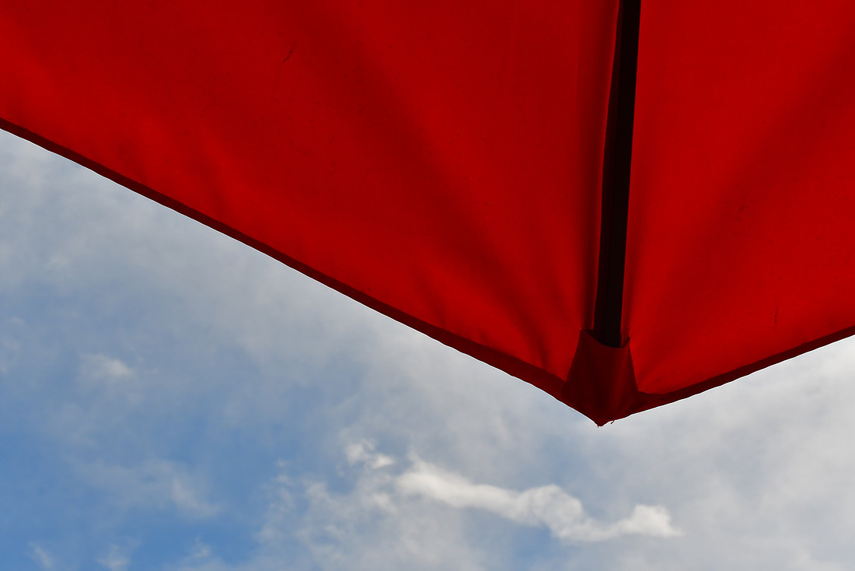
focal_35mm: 48
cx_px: 428
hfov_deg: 41.1
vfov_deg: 28.1
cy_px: 286
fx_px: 1140
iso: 200
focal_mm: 32
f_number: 11
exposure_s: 1/500
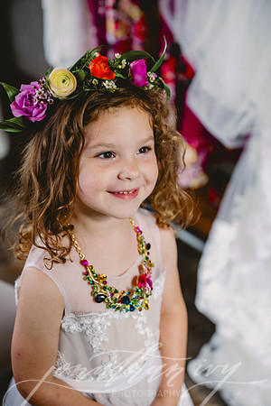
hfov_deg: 19.5
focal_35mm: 70
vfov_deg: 28.8
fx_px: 790
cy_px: 203
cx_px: 136
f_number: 3.2
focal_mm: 70
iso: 1250
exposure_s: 1/200
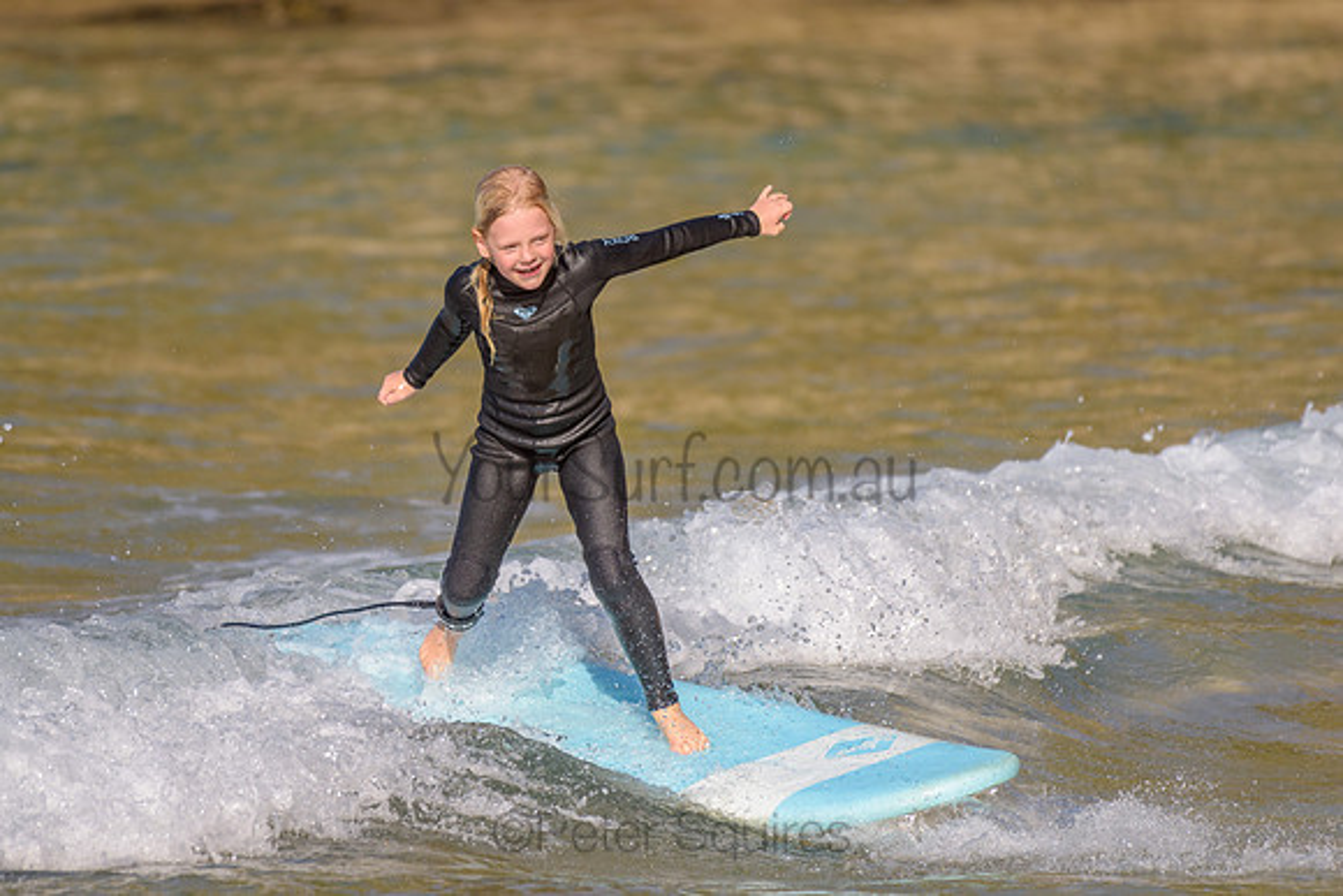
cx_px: 528
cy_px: 346
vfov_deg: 2.2
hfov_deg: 3.4
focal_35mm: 613
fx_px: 22886
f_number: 5.6
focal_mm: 500
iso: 280
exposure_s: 1/2000
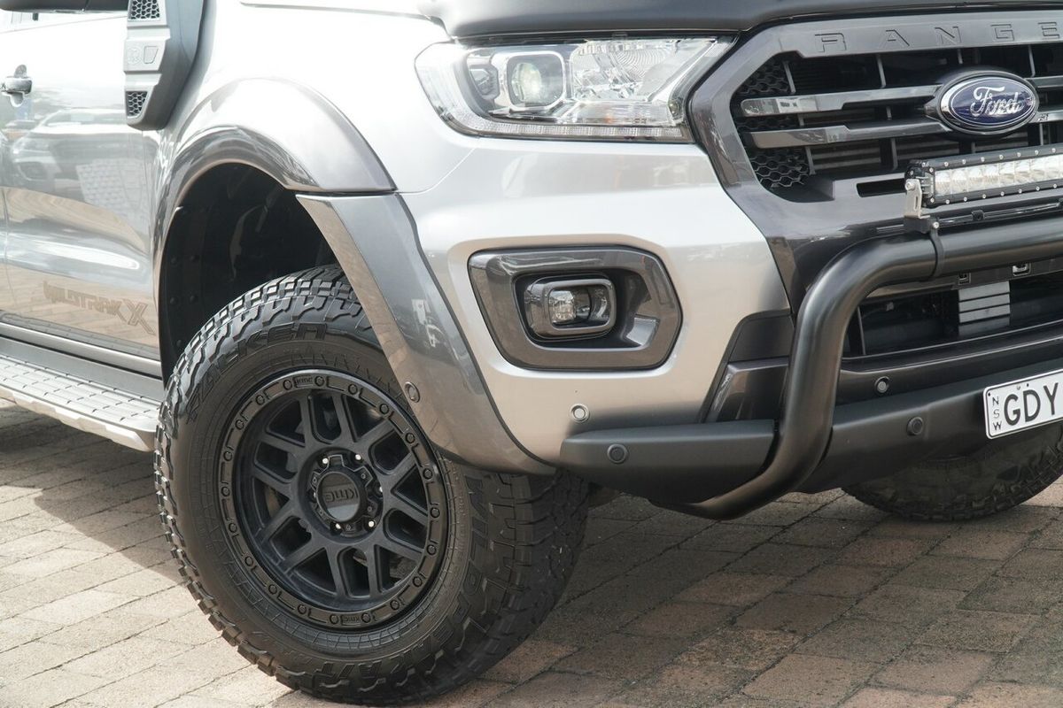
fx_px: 1506
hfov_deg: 38.9
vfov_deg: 26.5
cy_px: 354
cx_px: 532
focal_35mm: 51
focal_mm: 34
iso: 800
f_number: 7.1
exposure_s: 1/320
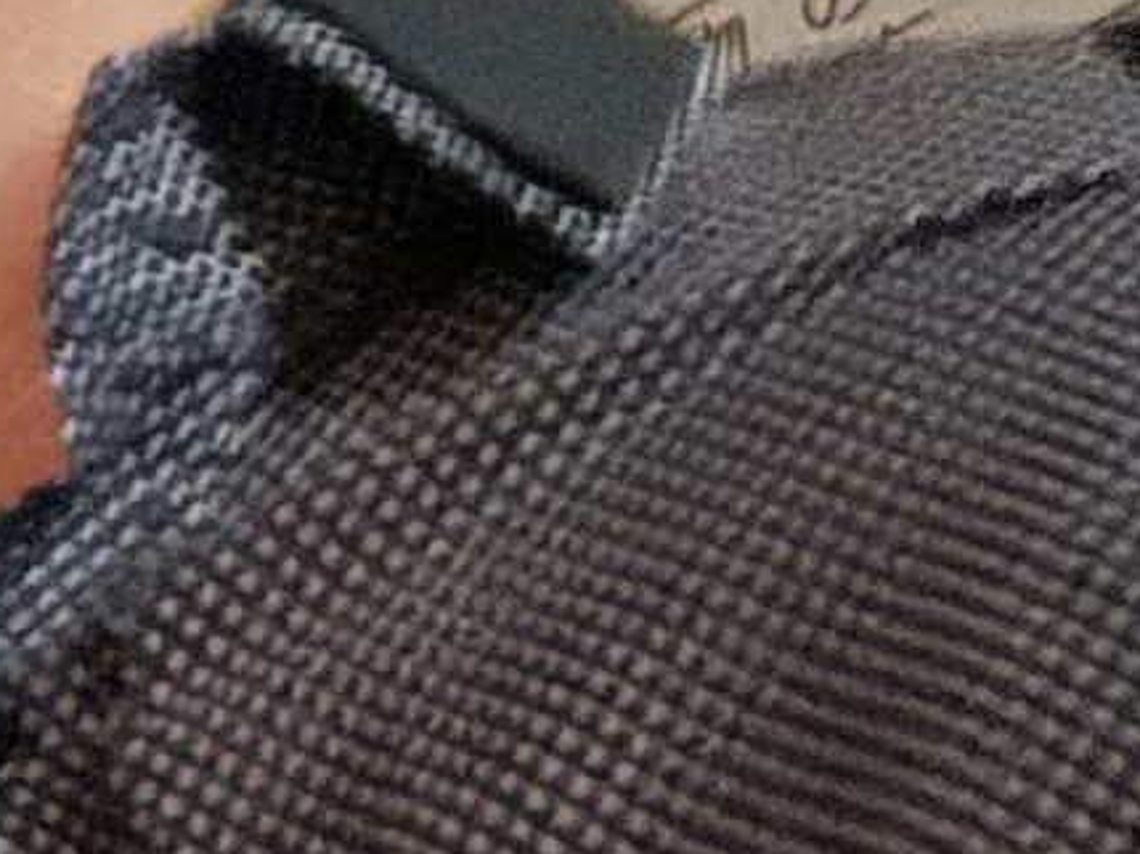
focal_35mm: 137
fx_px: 4509
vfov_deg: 10.7
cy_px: 13
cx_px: -1265
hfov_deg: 12.4
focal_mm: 2.69
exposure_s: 1/8
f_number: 1.9
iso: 1250
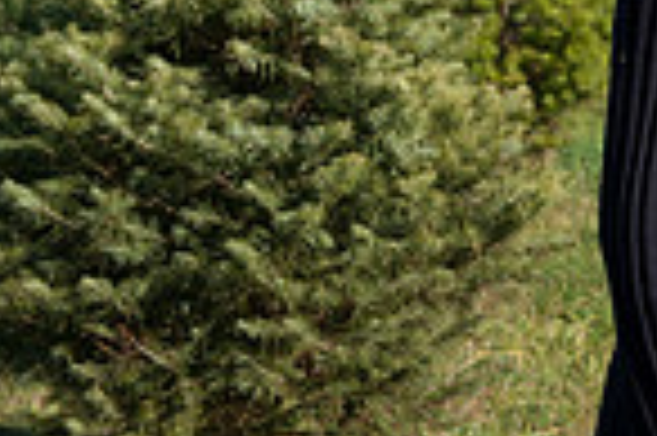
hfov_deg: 9.4
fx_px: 3773
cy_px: 31
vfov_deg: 6.6
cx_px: 1264
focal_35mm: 207
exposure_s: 1/320
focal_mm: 52
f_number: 7.1
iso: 100
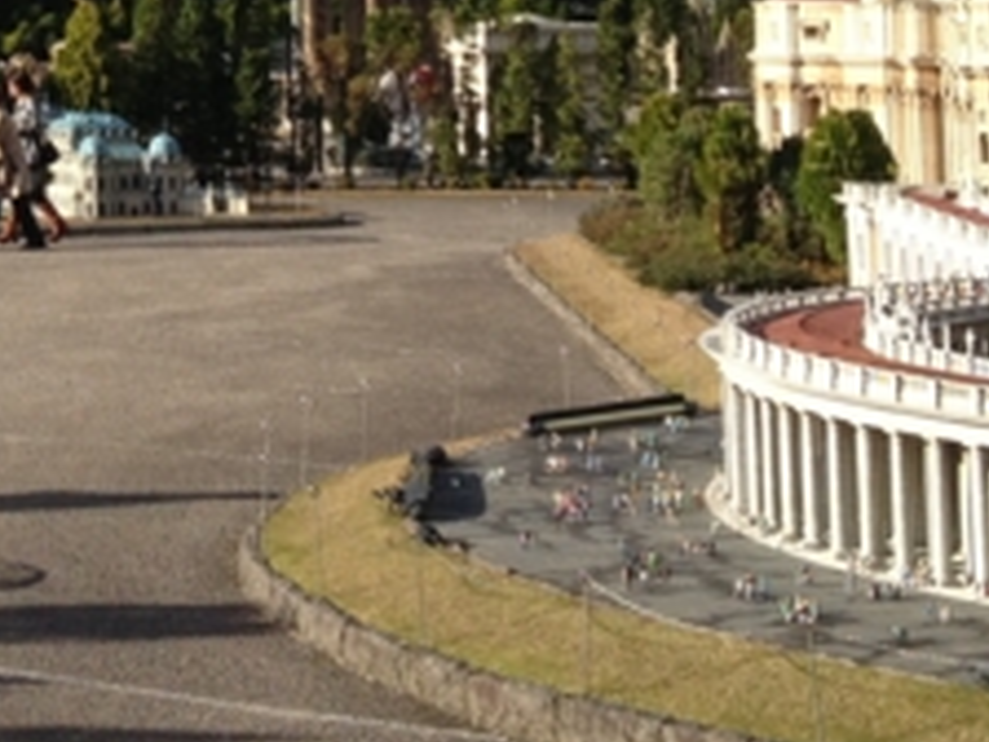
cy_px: -287
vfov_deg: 11.5
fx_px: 3571
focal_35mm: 125
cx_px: -93
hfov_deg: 15.4
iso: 50
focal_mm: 4.28
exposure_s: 1/1314
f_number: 2.4
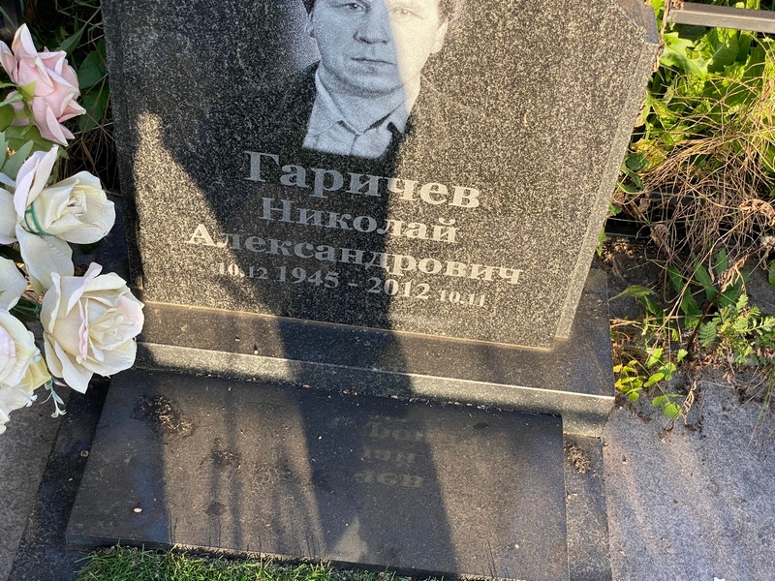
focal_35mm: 52
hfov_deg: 36.8
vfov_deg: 28.0
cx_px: 388
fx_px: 1164
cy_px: 290
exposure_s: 1/235
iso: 20
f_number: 2
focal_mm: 6
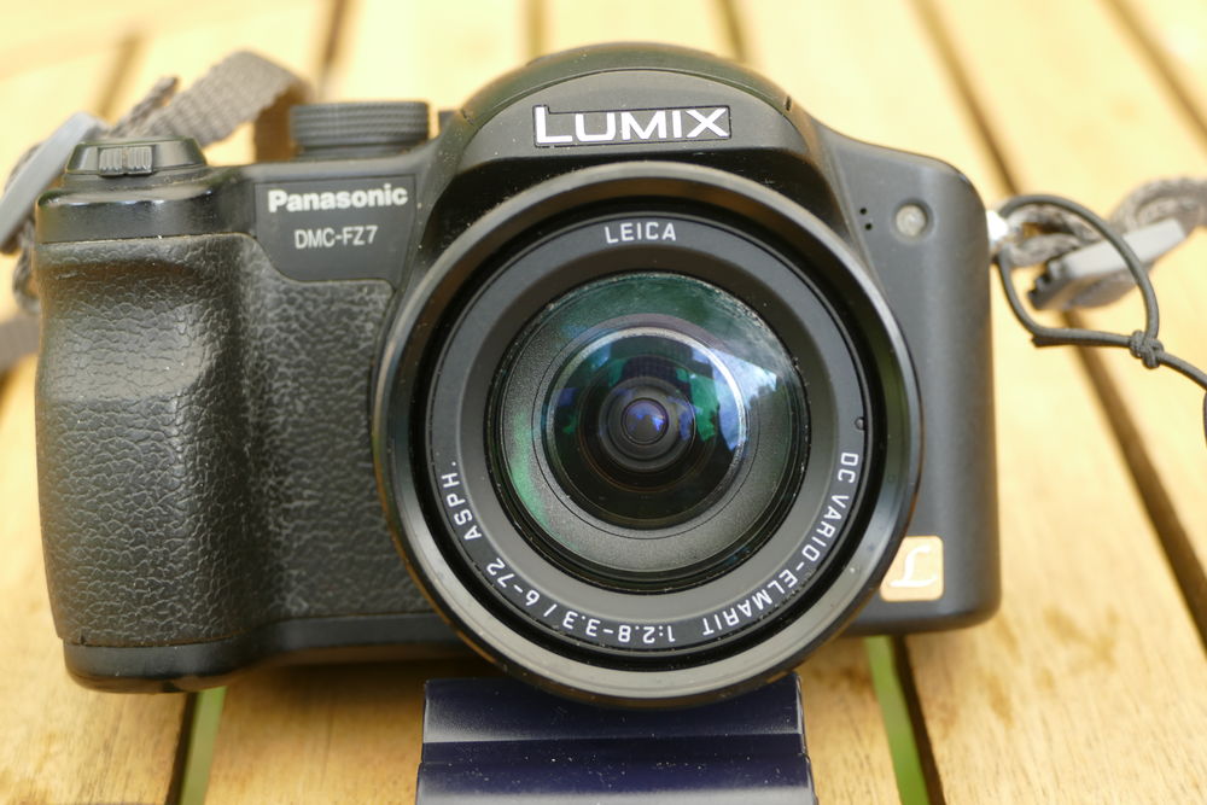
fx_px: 2682
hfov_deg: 25.4
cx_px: 604
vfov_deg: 17.1
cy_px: 402
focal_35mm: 80
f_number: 3.7
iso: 250
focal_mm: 29.24
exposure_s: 1/80
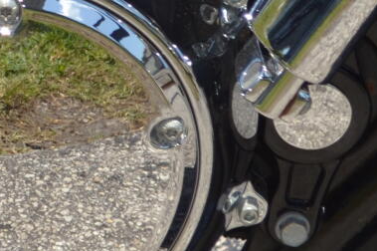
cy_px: -221
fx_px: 4558
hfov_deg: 4.6
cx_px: -573
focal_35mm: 436
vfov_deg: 3.1
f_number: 8
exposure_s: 1/200
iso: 100
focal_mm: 55
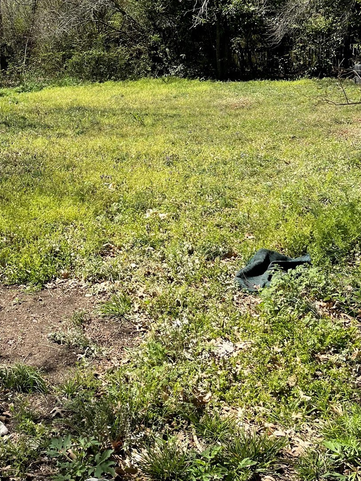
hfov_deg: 30.2
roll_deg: +1.2
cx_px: 79
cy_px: 165
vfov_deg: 40.0
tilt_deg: -8.2
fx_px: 653
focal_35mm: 47
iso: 32
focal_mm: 5.1
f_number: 1.6
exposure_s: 1/1946
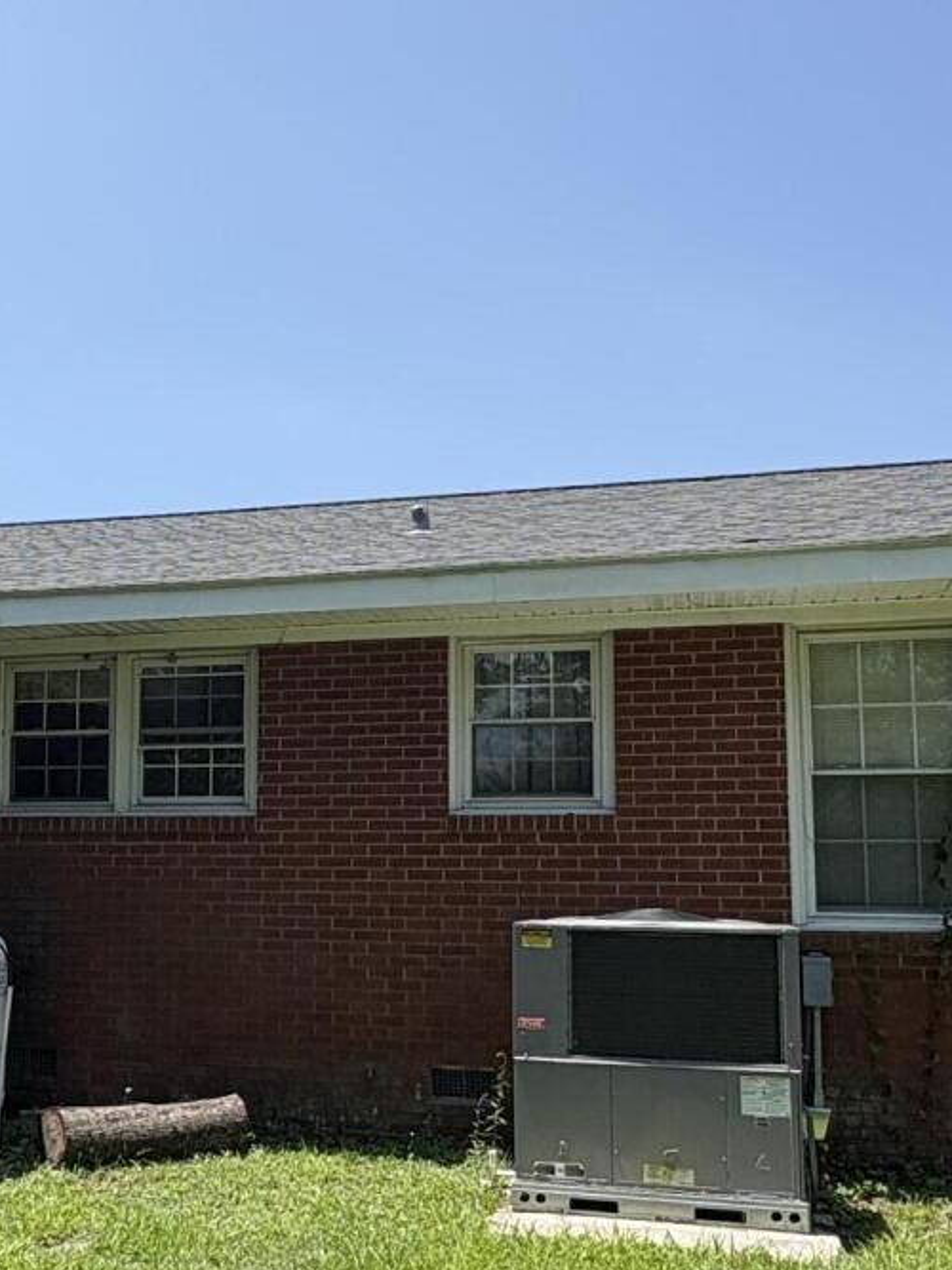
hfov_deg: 33.4
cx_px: 190
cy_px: 714
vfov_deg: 44.7
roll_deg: +1.4
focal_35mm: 42
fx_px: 1541
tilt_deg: +6.8
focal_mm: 2.22
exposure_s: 1/1477
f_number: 2.2
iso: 50
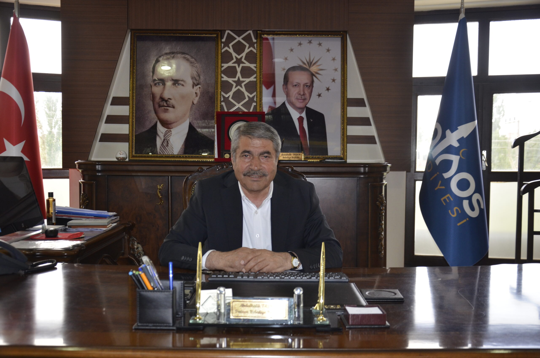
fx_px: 561
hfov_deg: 51.4
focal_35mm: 38
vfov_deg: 35.3
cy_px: 179
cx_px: 270
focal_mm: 25
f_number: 4
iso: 800
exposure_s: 1/60
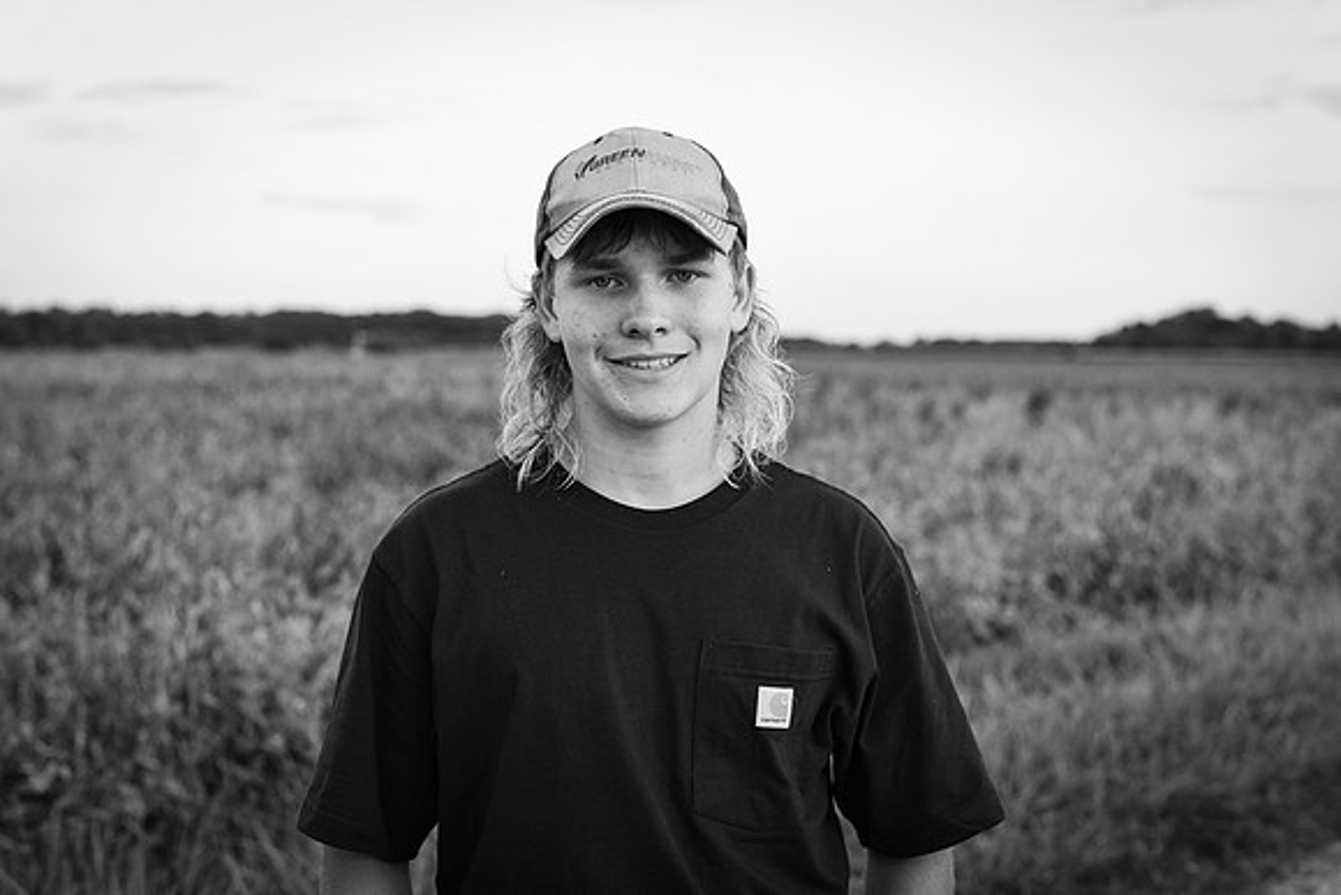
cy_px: 448
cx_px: 670
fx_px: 1863
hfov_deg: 39.6
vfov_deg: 27.0
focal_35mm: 50
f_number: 4
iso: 1600
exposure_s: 1/1000
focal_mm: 50
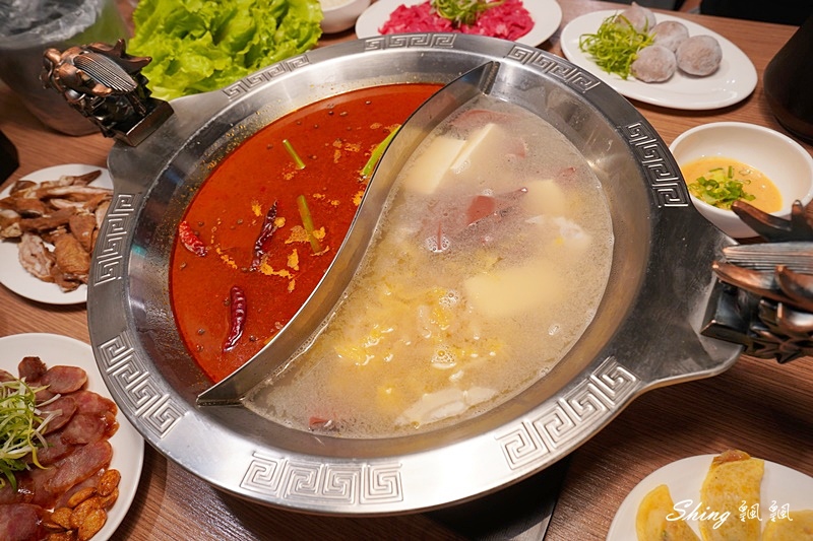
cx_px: 406
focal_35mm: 24
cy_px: 270
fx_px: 542
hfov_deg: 73.8
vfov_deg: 53.1
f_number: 5.6
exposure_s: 1/20
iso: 640
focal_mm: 24
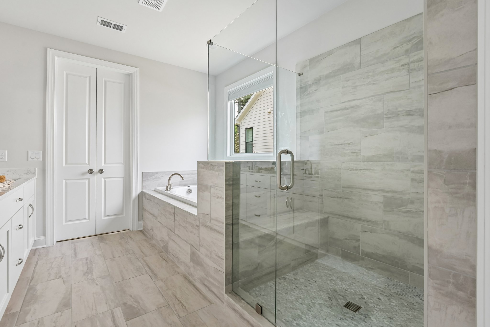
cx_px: 245
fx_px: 218
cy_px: 164
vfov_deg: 73.7
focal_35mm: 16
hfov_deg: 96.7
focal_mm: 16
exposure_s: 1/40
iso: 200
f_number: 8
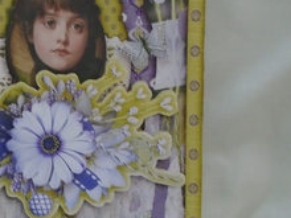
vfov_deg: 17.1
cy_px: 81
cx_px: 44
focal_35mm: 86
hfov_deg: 22.3
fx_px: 723
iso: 400
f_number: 4.1
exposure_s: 1/25
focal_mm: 7.4
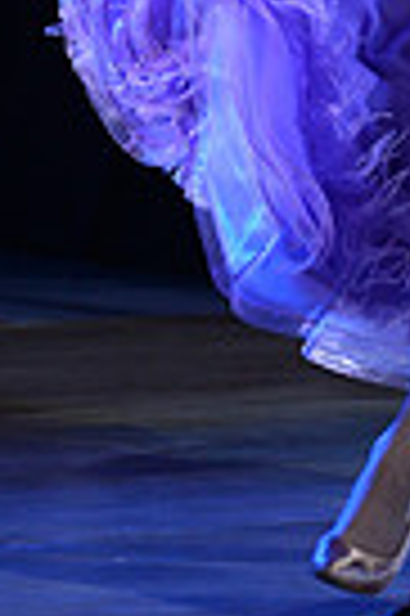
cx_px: 534
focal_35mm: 741
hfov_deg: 1.8
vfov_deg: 2.8
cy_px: -220
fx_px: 12690
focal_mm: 175
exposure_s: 1/250
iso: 2000
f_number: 4.5
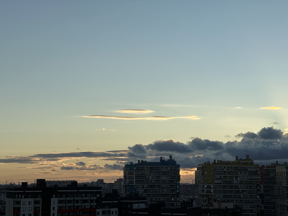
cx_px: 144
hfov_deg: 25.3
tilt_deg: +7.4
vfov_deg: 19.1
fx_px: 641
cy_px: 108
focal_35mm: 77
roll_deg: -0.4
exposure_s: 1/791
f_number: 2.8
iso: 32
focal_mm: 9
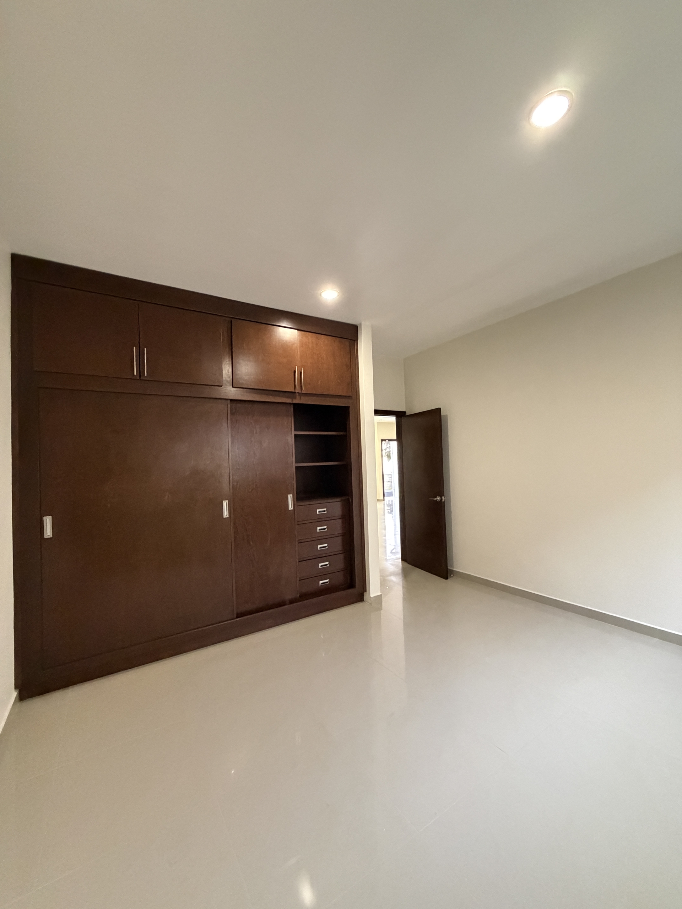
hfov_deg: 85.7
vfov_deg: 102.1
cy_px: 454
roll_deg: +1.7
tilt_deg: +1.3
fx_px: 368
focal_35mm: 14
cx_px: 341
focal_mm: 2.22
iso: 1000
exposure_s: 1/60
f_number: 2.2
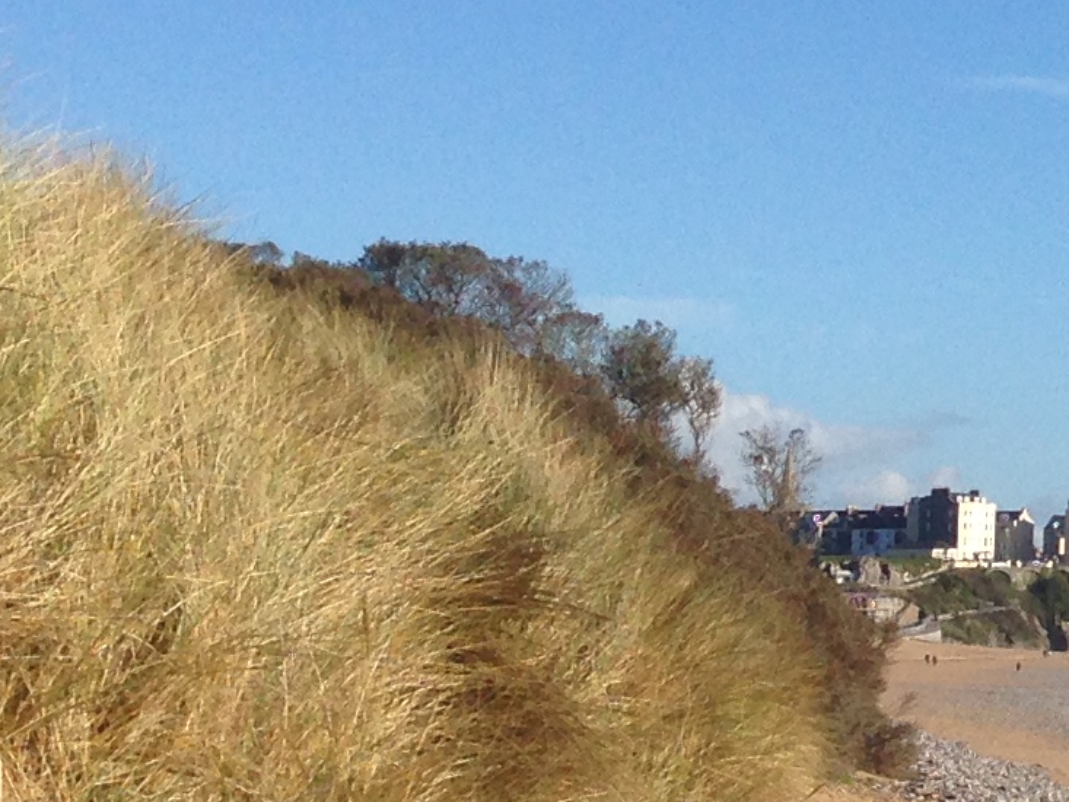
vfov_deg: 10.1
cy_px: 223
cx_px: 2126
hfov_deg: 12.0
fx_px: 4540
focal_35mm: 147
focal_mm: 4.12
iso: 50
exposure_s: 1/2262
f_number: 2.4
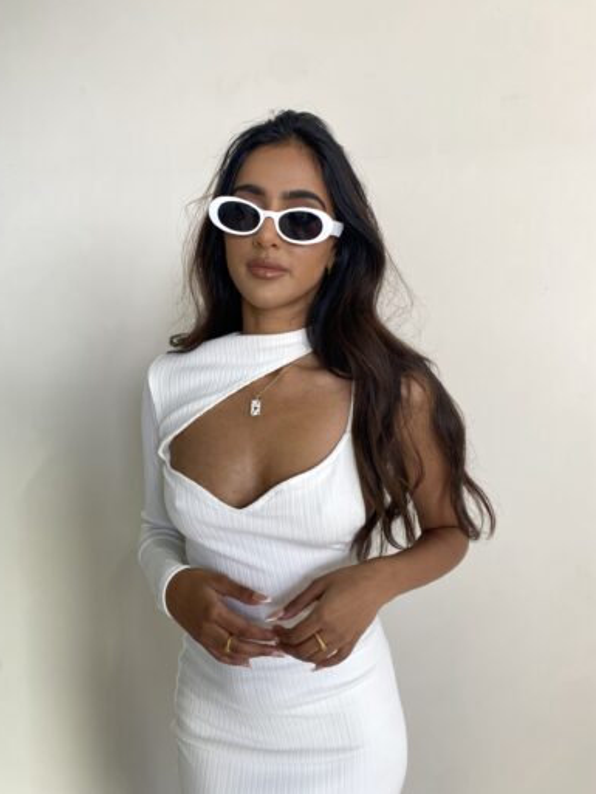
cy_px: 383
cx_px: 289
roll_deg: +1.5
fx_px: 620
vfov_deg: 65.3
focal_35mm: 27
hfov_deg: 51.4
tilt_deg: -6.2
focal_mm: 4.25
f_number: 1.8
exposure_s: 1/100
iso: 40
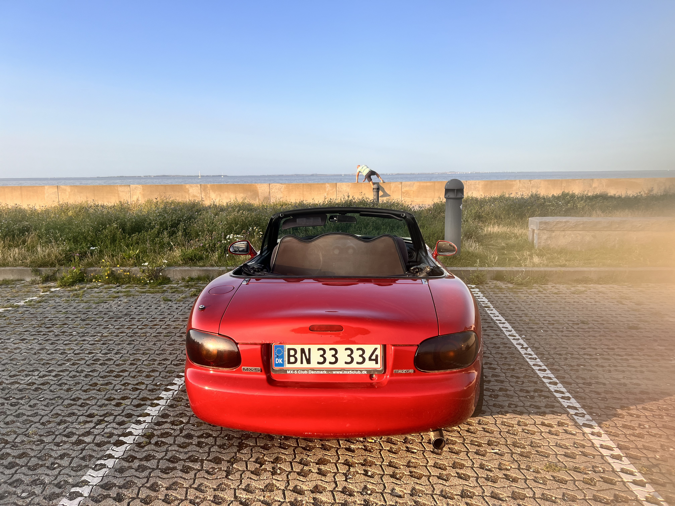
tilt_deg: -7.7
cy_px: 253
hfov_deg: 67.3
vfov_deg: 53.1
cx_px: 338
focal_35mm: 26
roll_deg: +0.6
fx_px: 507
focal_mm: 5.7
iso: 50
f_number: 1.5
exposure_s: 1/1645
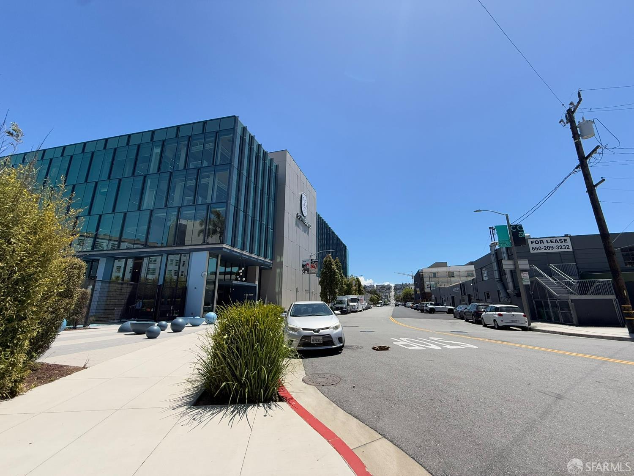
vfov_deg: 85.7
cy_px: 238
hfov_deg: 102.1
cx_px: 317
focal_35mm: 14
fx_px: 256
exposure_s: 1/2410
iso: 50
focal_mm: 2.22
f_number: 2.2
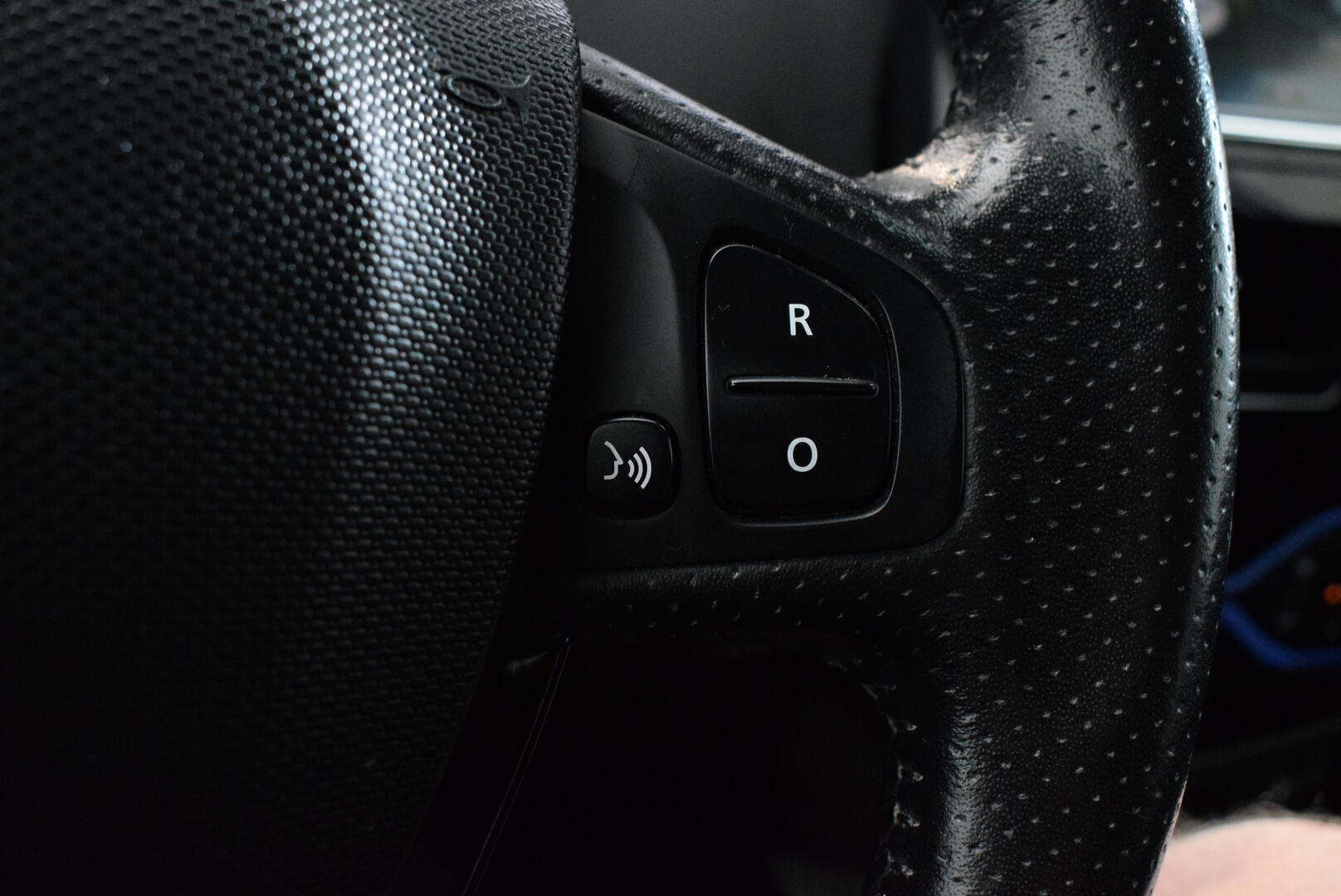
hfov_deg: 53.1
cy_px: 448
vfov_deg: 36.9
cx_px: 670
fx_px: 1342
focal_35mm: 36
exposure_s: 1/160
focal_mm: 24
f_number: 5.6
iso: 5000
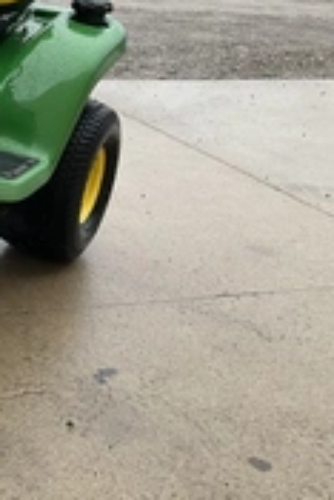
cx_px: -220
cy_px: 151
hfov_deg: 17.1
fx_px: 958
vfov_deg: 28.9
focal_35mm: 69
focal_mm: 3
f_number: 1.8
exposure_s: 1/209
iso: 20
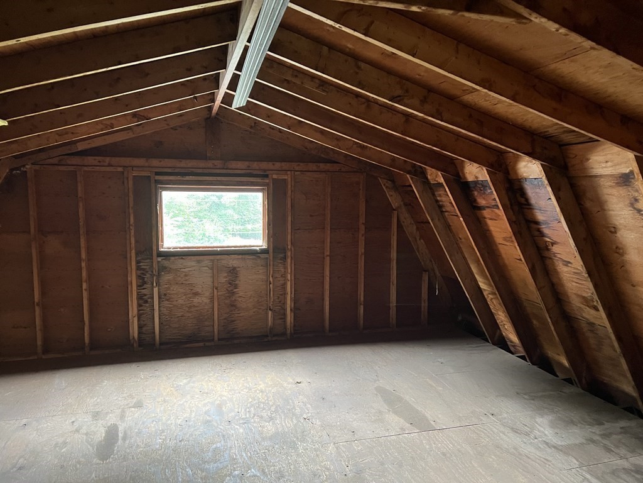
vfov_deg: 53.1
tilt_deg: -6.5
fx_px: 483
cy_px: 242
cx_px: 322
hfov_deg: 67.3
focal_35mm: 26
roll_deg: -0.1
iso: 500
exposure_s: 1/48
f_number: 1.5
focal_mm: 5.7
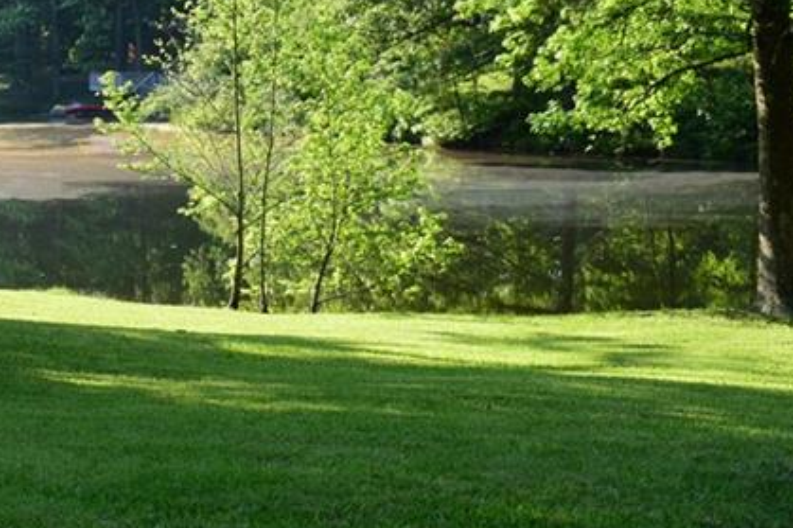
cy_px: 119
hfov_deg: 22.1
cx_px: -44
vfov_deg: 15.4
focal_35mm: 88
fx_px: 1938
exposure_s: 1/60
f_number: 10
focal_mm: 24
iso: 100
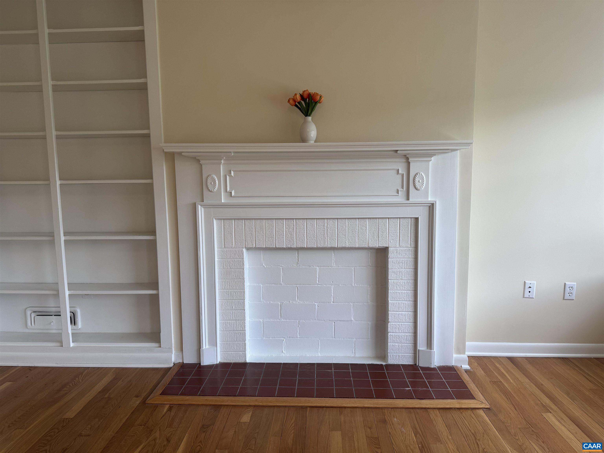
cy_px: 226
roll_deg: +1.5
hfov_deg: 71.6
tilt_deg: -7.0
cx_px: 302
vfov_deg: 56.8
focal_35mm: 24
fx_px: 419
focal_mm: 6.76
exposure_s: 1/120
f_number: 1.78
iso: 125
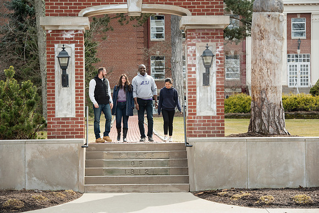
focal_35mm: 125
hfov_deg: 16.4
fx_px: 1108
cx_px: 160
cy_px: 106
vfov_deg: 11.0
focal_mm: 125
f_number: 8
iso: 400
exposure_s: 1/320
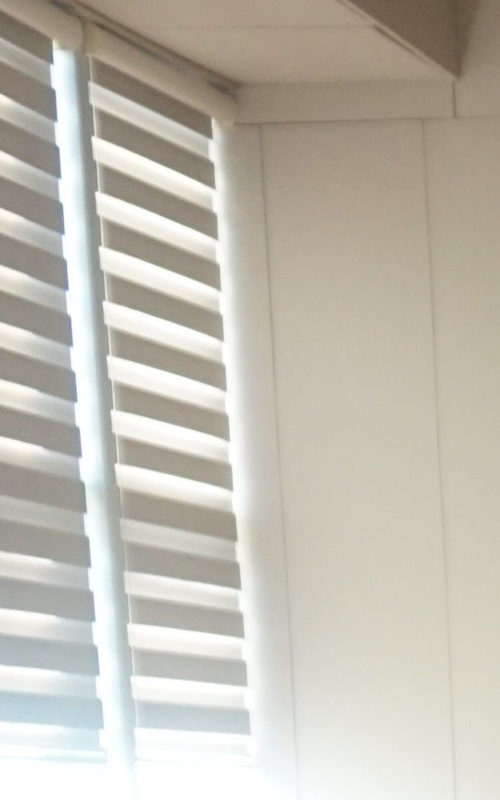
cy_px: 1206
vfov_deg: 17.0
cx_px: 1389
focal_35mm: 111
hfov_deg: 9.7
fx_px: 2421
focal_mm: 16
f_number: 4
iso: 1000
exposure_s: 1/160
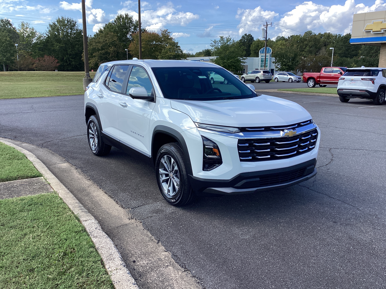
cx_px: 193
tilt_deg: -11.8
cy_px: 144
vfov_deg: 45.4
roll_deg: -1.3
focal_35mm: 31
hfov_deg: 58.4
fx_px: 346
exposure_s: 1/799
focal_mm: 3.3
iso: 25
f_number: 2.4
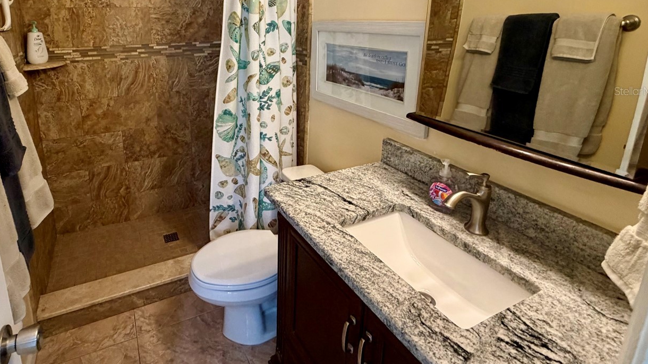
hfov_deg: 84.8
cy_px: 91
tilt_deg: -12.1
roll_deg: +0.9
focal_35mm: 20
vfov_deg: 53.3
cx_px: 240
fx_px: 344
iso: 400
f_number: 2.2
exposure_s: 1/60
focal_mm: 2.22
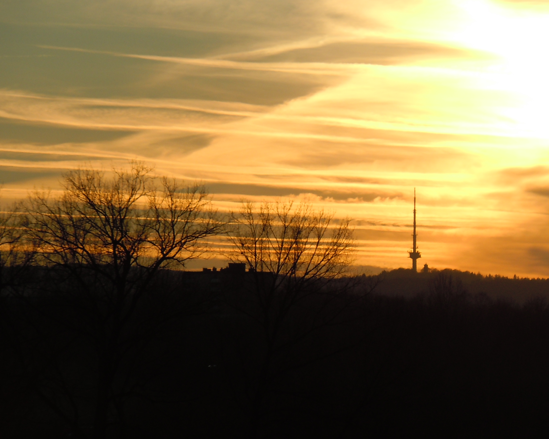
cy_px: 245
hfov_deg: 6.1
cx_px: 338
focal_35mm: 317
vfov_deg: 4.9
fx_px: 5150
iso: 100
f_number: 4.8
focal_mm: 41.2
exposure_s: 1/1000
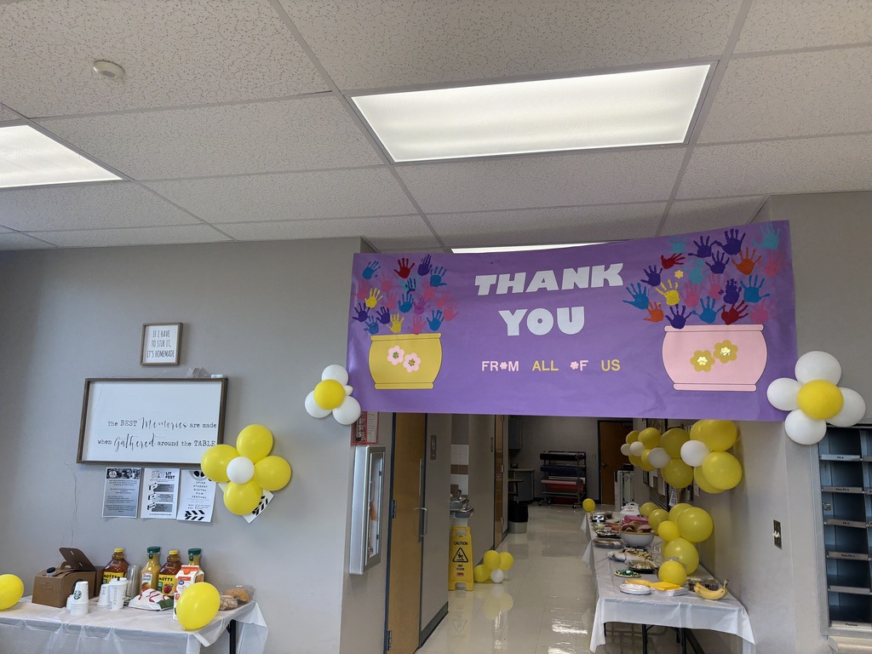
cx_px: 436
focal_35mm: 26
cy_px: 327
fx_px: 655
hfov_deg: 67.3
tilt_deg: +9.6
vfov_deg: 53.1
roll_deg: -1.9
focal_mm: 5.96
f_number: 1.6
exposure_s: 1/138
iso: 64
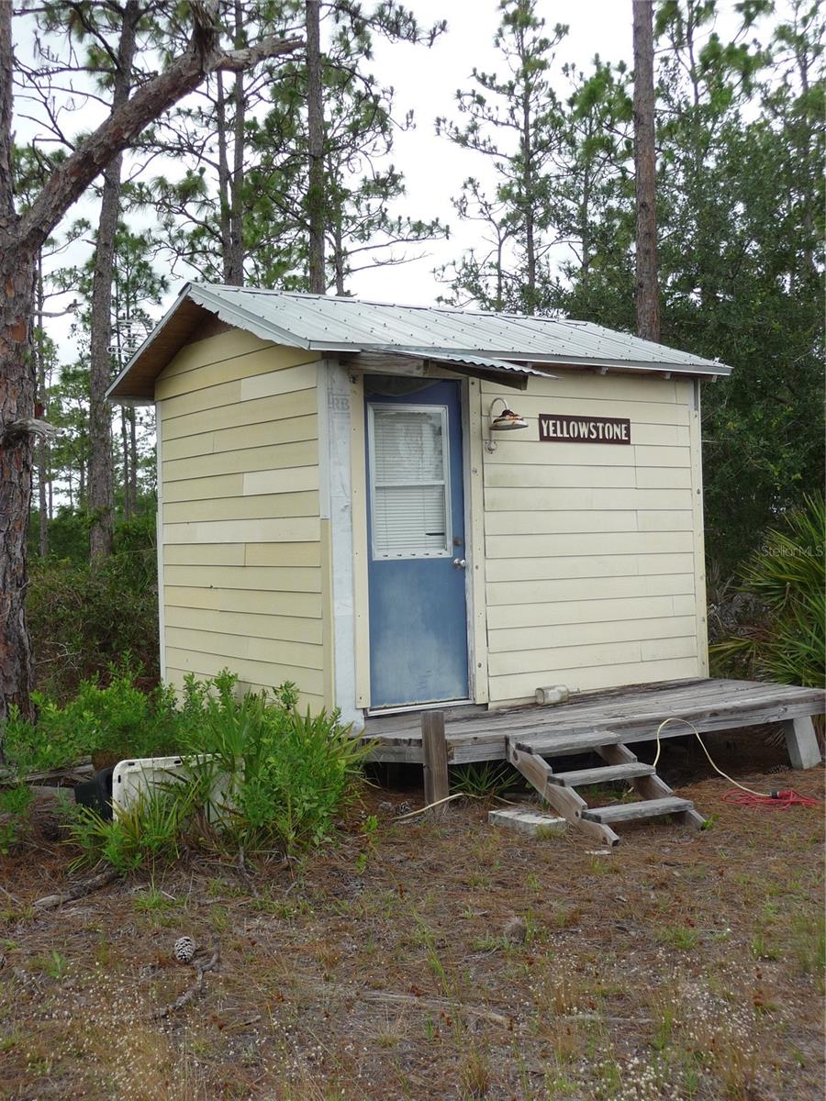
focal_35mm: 43
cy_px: 550
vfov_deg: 43.9
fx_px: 1368
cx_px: 413
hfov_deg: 33.6
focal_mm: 7.1
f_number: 4
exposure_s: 1/320
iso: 100
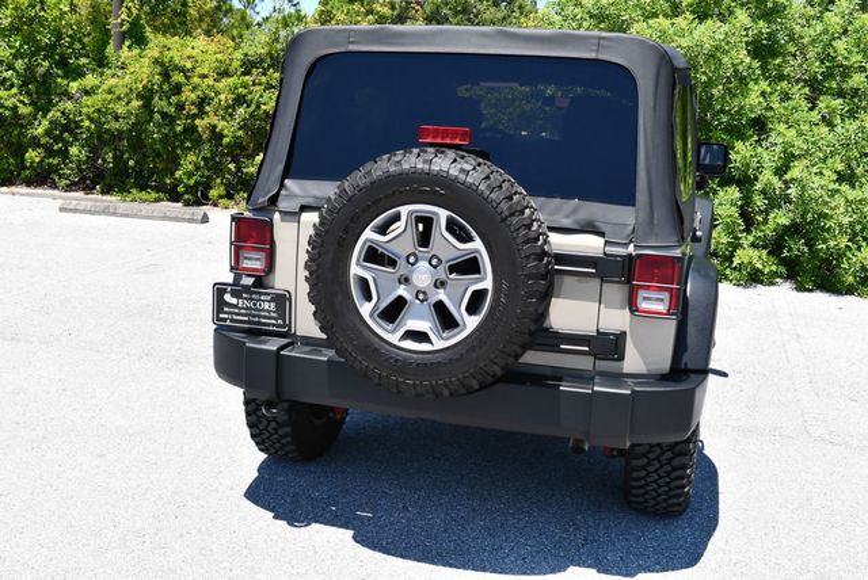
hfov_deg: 48.4
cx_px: 434
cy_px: 290
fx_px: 965
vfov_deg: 33.5
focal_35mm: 40
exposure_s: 1/250
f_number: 8
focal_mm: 20
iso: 160
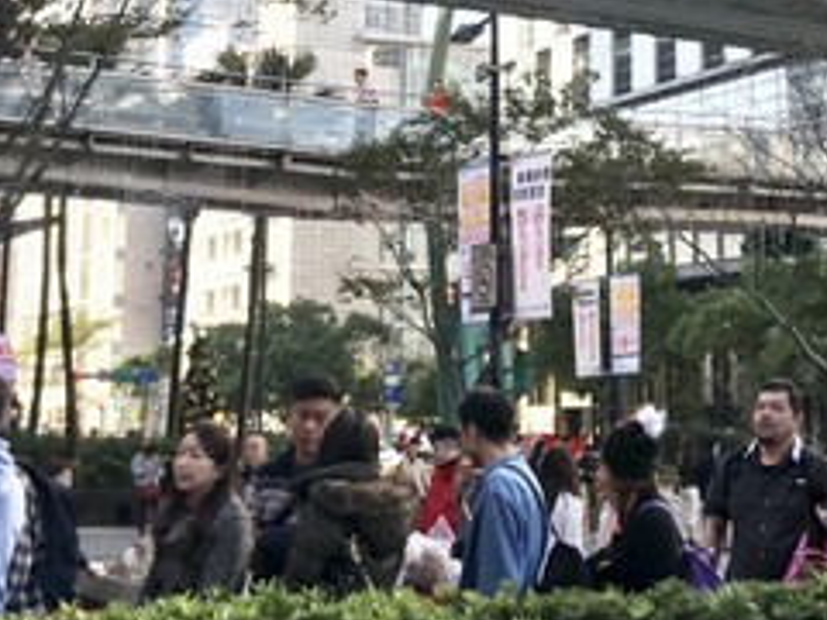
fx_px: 1672
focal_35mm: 70
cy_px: 193
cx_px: 393
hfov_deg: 27.8
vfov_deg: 20.9
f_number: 1.8
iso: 20
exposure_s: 1/449
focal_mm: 3.99
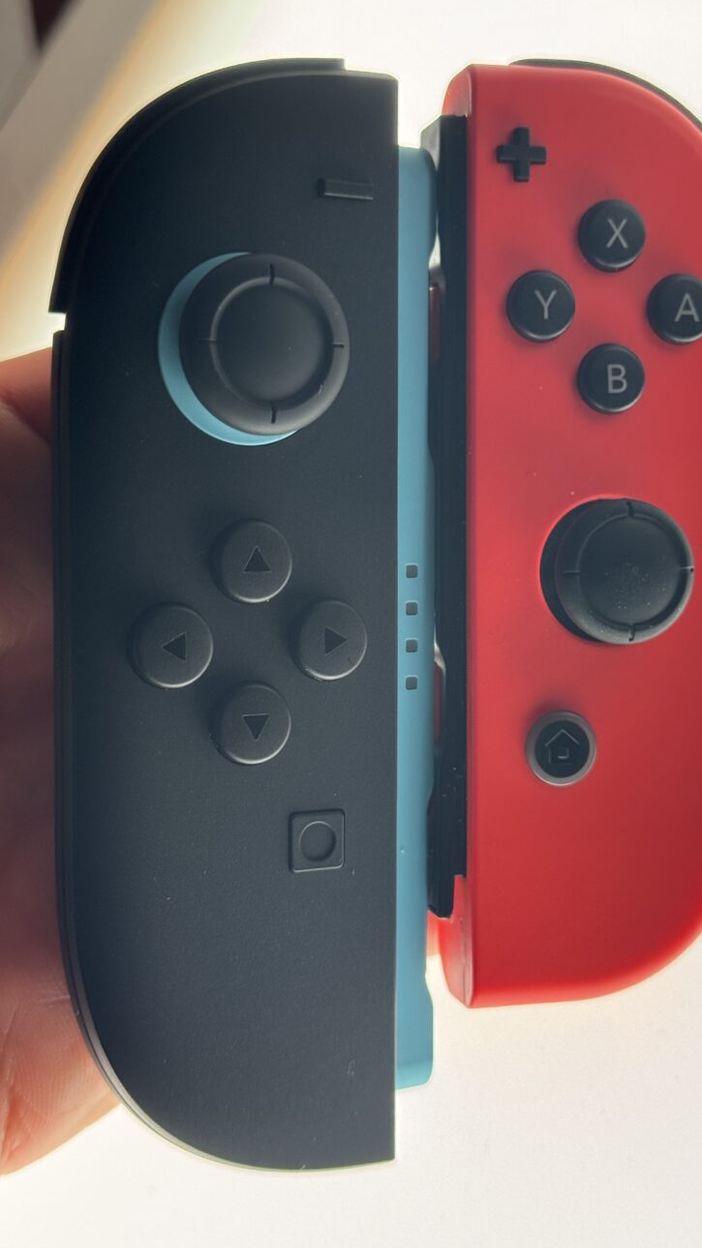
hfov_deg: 22.6
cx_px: 397
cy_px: 622
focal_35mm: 53
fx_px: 1754
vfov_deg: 39.2
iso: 80
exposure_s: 1/122
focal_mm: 6.76
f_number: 1.78
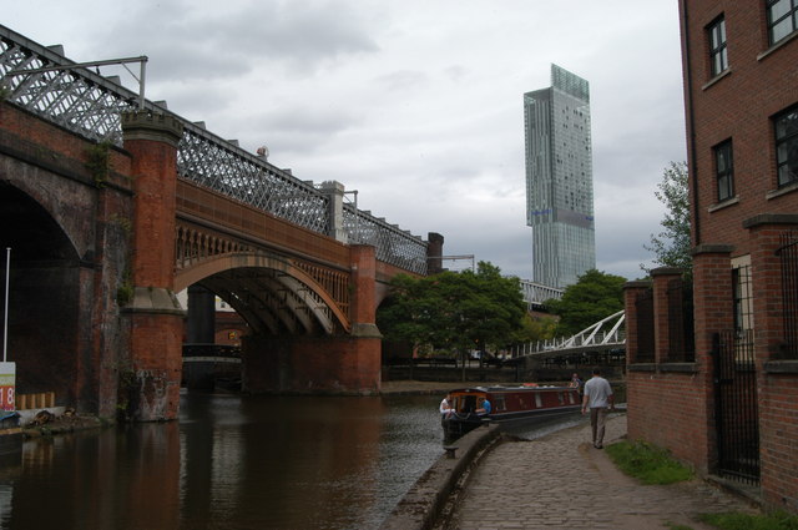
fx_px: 797
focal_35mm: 36
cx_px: 399
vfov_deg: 36.8
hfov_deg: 53.2
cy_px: 265
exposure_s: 1/90
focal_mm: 24
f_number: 14
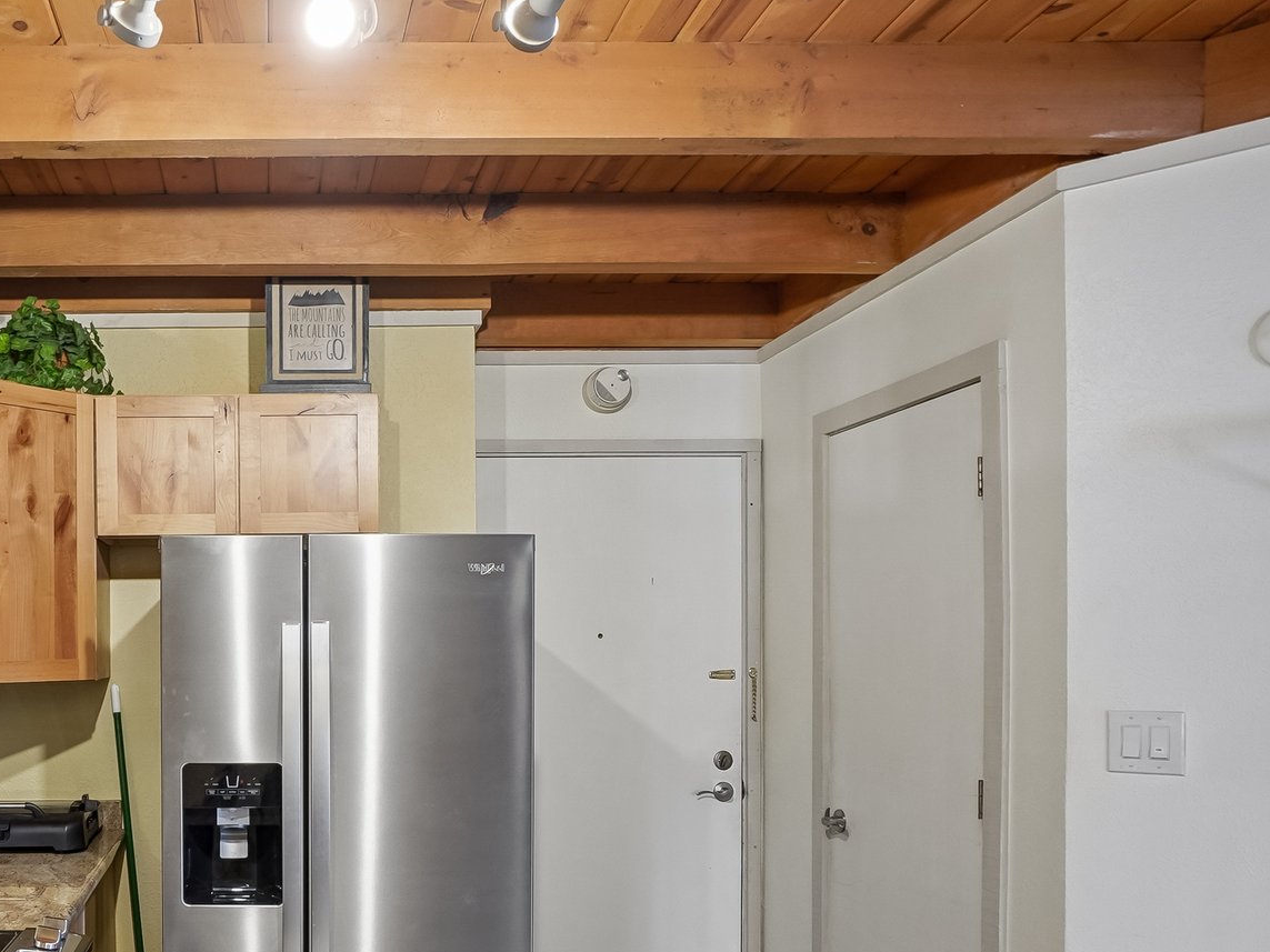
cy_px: 678
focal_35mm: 31
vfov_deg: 44.4
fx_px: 1137
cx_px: 276
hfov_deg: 54.8
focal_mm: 12
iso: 400
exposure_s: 1/2.5
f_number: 8
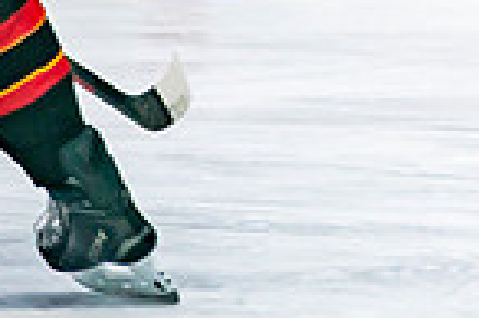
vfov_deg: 1.4
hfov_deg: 2.1
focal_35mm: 976
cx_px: 1130
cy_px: -217
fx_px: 12972
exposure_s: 1/640
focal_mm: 170
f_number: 2.8
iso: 640
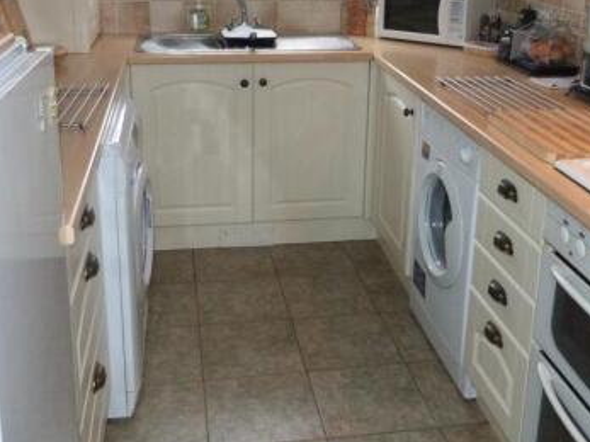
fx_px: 716
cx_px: 319
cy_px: 123
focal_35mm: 42
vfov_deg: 33.8
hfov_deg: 44.8
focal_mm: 4.5
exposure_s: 1/60
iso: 400
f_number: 2.8
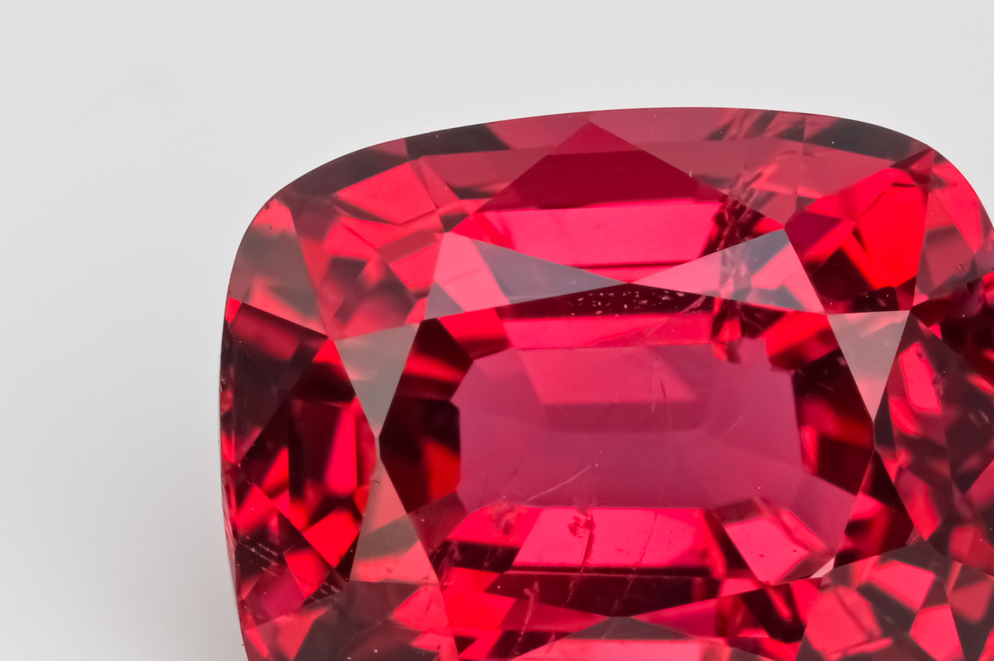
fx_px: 7973
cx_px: 646
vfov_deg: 4.7
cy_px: 444
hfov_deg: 7.1
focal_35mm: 289
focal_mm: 105
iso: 400
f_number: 20
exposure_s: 1/30
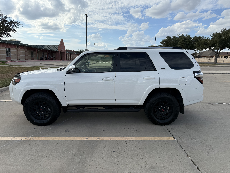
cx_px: 115
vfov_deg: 56.8
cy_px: 86
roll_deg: -1.5
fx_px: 159
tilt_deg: -9.3
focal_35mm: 24
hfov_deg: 71.6
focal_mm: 6.76
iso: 100
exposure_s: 1/5319
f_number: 1.78
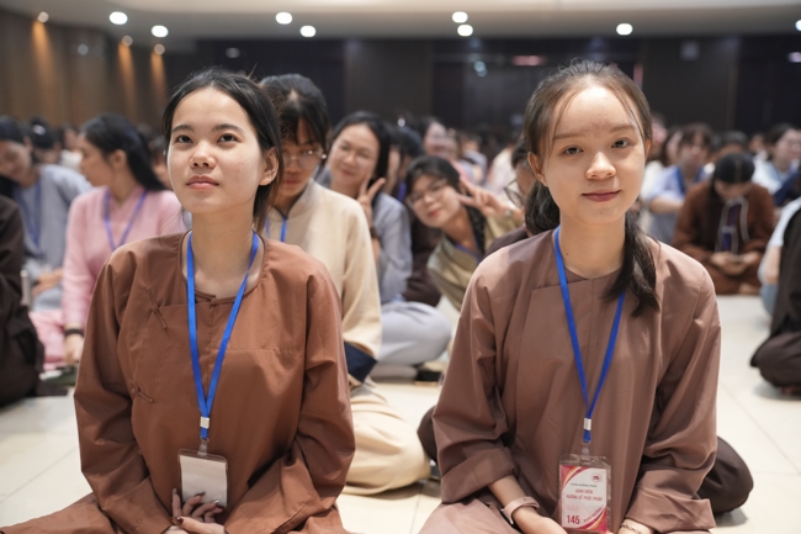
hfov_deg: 49.6
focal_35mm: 39
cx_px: 400
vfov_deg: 34.2
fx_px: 867
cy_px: 267
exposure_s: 1/200
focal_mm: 39
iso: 2500
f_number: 2.8
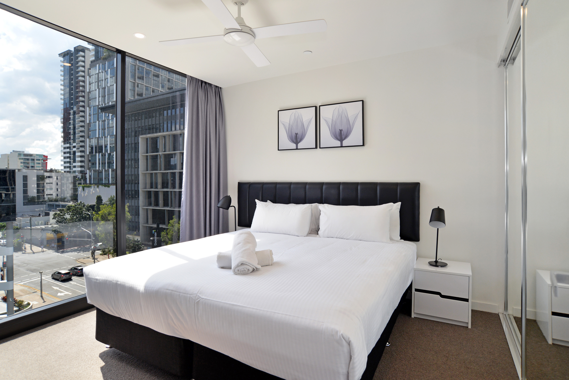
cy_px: 190
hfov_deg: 90.0
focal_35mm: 18
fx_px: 285
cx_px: 284
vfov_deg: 67.4
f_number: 6.3
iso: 400
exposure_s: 1/250
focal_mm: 18
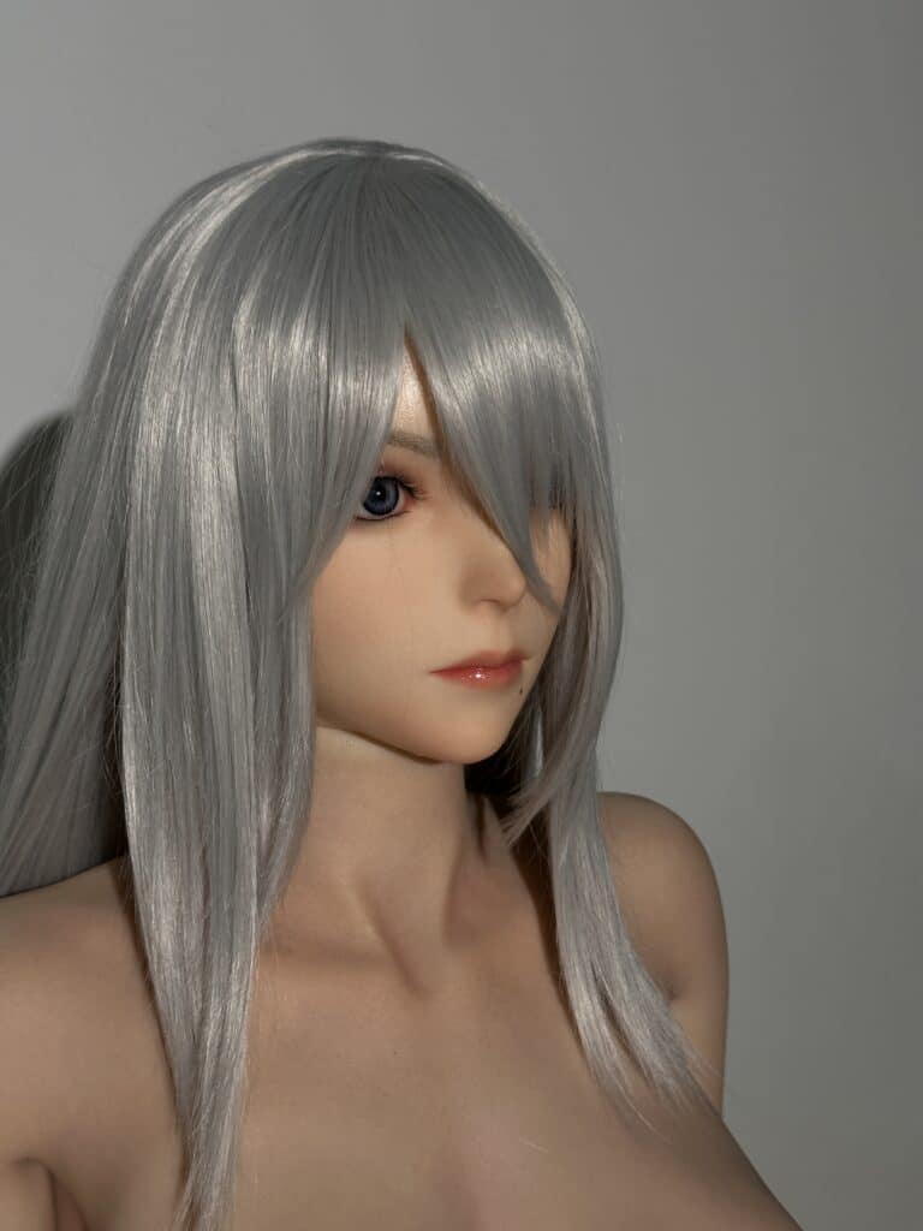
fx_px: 1706
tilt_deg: -6.2
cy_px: 616
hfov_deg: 30.3
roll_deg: -1.5
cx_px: 462
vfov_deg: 39.7
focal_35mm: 48
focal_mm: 6.86
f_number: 1.78
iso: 64
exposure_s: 1/276
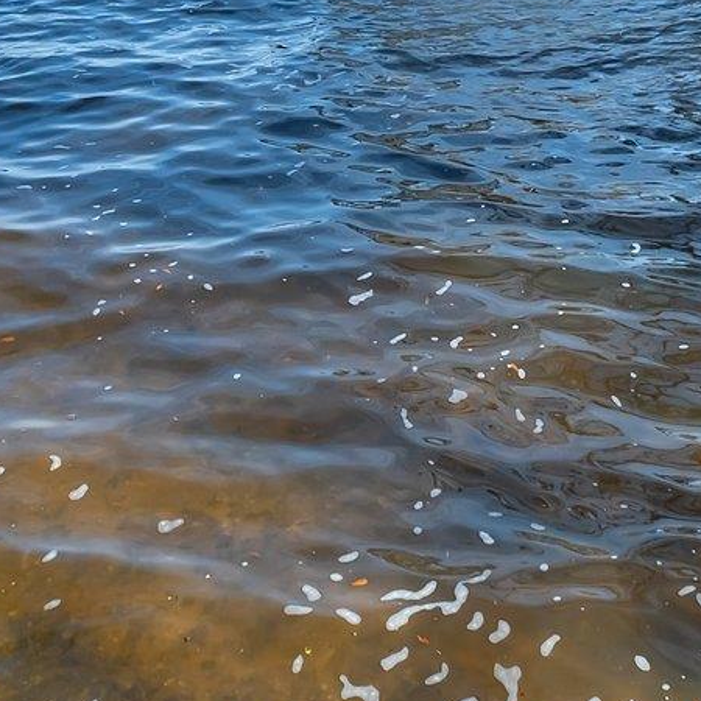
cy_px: -333
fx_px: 1329
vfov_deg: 23.8
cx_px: 355
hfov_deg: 29.6
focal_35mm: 58
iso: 320
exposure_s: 1/320
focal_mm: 10
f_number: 8
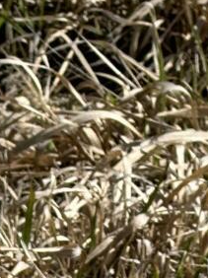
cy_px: -550
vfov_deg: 3.5
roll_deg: -1.2
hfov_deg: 2.7
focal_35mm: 547
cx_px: 141
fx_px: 4389
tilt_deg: +1.7
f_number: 2.8
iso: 32
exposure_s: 1/1277
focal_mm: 9
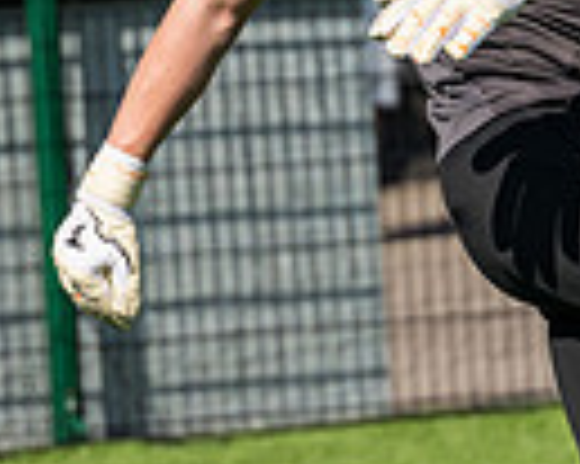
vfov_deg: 2.3
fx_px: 11372
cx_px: 857
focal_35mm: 663
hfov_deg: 2.9
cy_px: 392
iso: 200
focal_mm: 135
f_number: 4
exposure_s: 1/2500
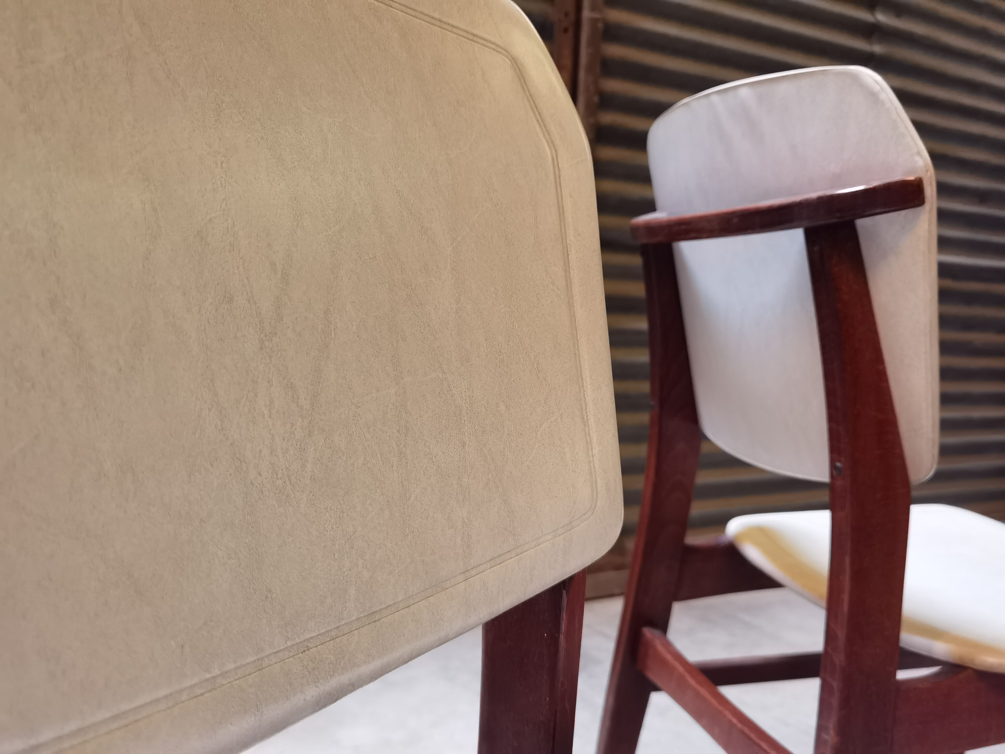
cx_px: 502
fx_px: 842
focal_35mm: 29
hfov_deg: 61.7
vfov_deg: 48.2
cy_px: 377
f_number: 1.9
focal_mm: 6.71
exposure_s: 1/100
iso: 640
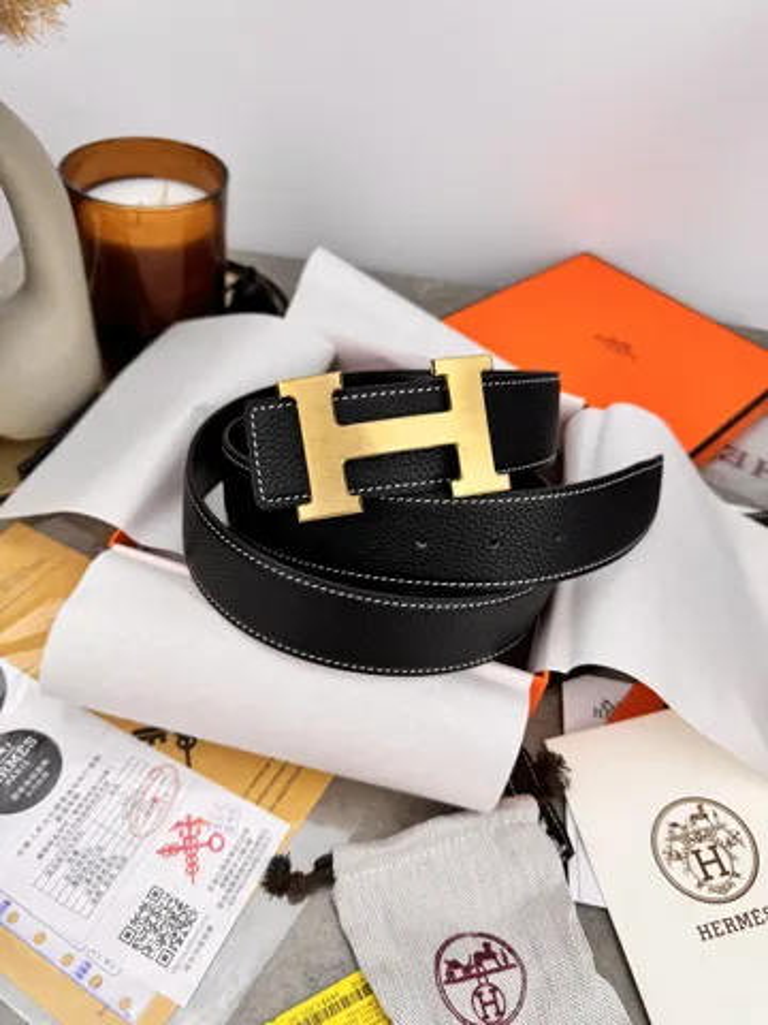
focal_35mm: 24
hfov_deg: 56.8
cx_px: 384
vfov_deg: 71.6
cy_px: 512
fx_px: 710
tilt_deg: -45.6
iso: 80
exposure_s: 1/765
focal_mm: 6.76
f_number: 1.78
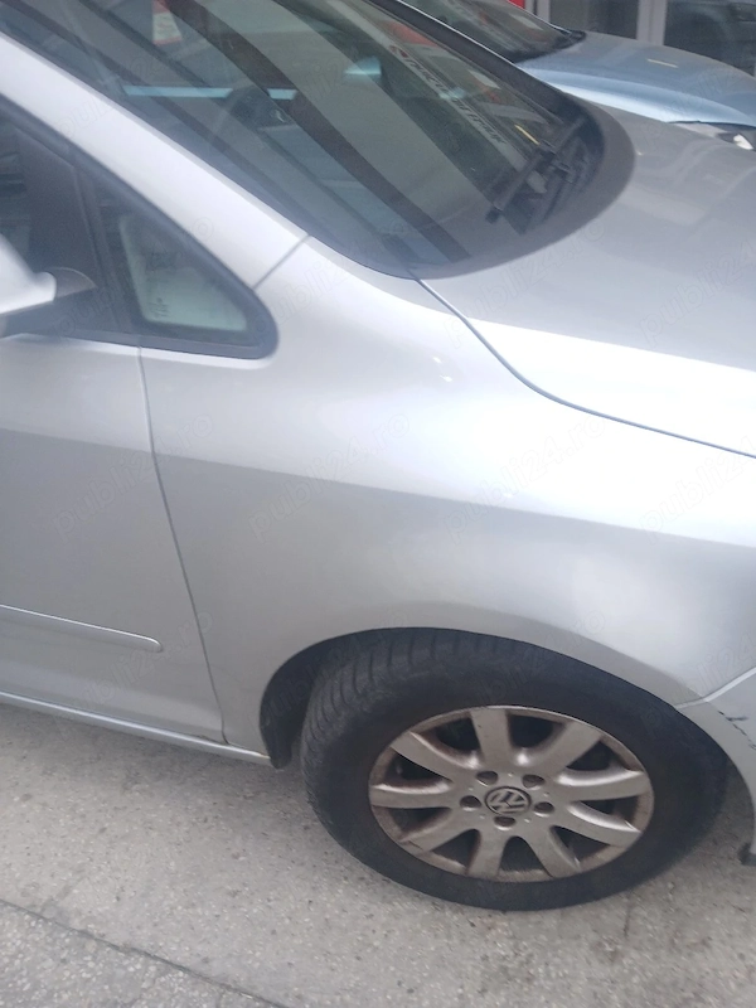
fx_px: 757
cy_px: 504
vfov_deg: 67.3
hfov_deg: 53.1
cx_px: 378
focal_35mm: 26
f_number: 1.8
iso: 25
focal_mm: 3.98
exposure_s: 1/101
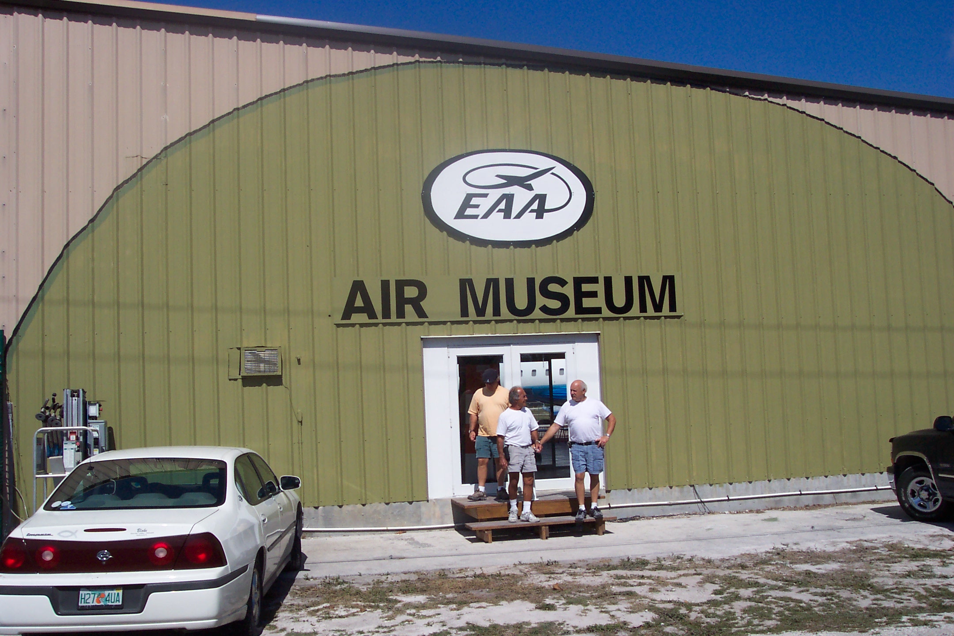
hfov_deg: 50.7
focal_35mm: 38
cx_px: 477
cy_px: 318
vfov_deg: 35.1
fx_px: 1007
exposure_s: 1/1000
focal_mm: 8
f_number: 4.8
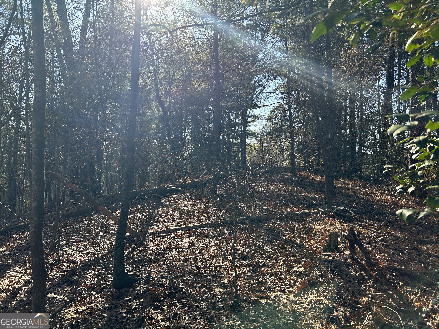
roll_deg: -0.7
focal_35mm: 26
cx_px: 220
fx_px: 330
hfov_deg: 67.3
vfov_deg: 53.1
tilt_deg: -2.0
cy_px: 164
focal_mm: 5.7
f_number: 1.5
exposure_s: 1/700
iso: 50
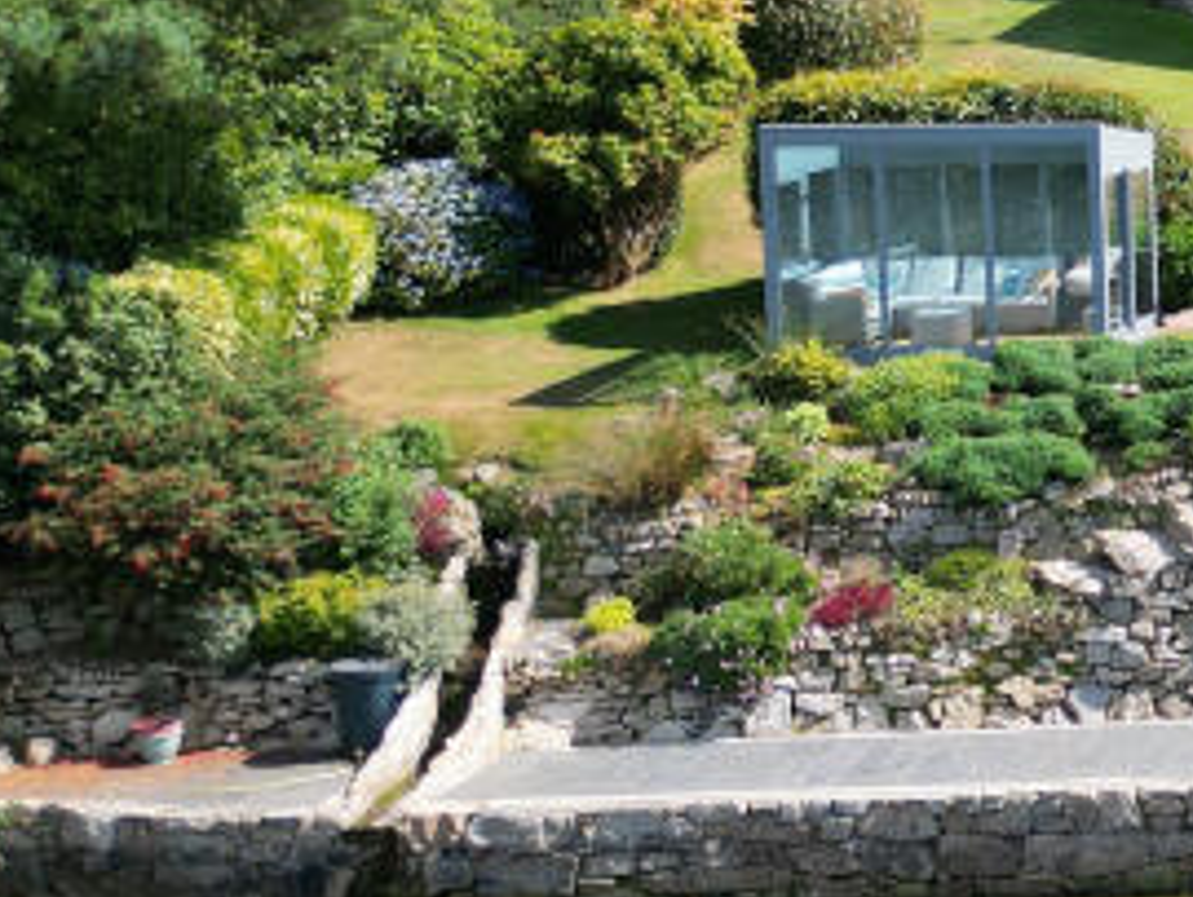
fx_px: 3139
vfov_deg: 16.2
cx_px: 2063
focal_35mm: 91
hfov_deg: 17.8
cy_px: 234
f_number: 1.7
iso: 150
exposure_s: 1/2000
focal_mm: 6.72
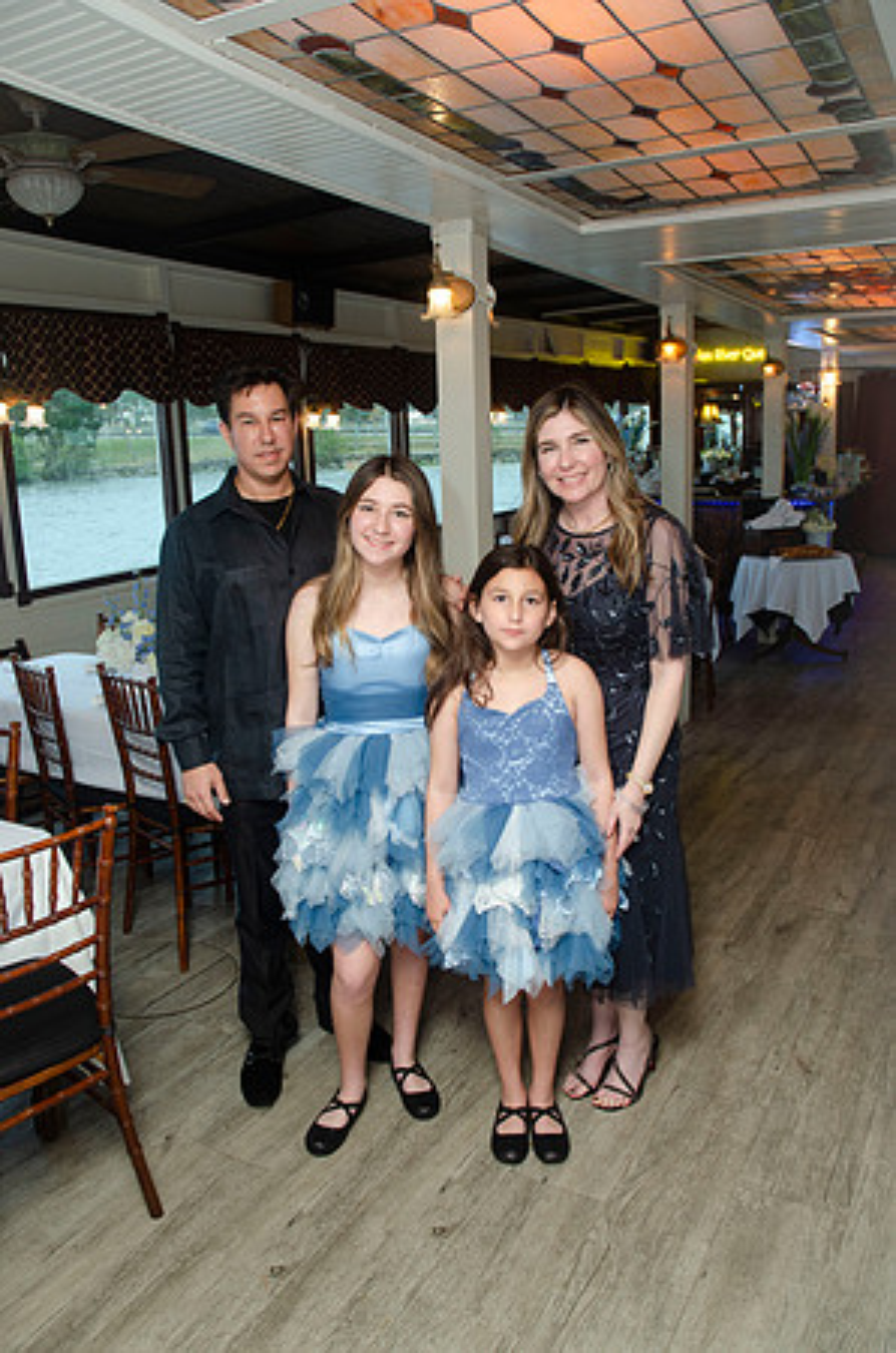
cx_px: 448
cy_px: 676
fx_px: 1013
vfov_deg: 67.5
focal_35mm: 27
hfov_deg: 47.7
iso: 400
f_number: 5.6
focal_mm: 18
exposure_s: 1/25
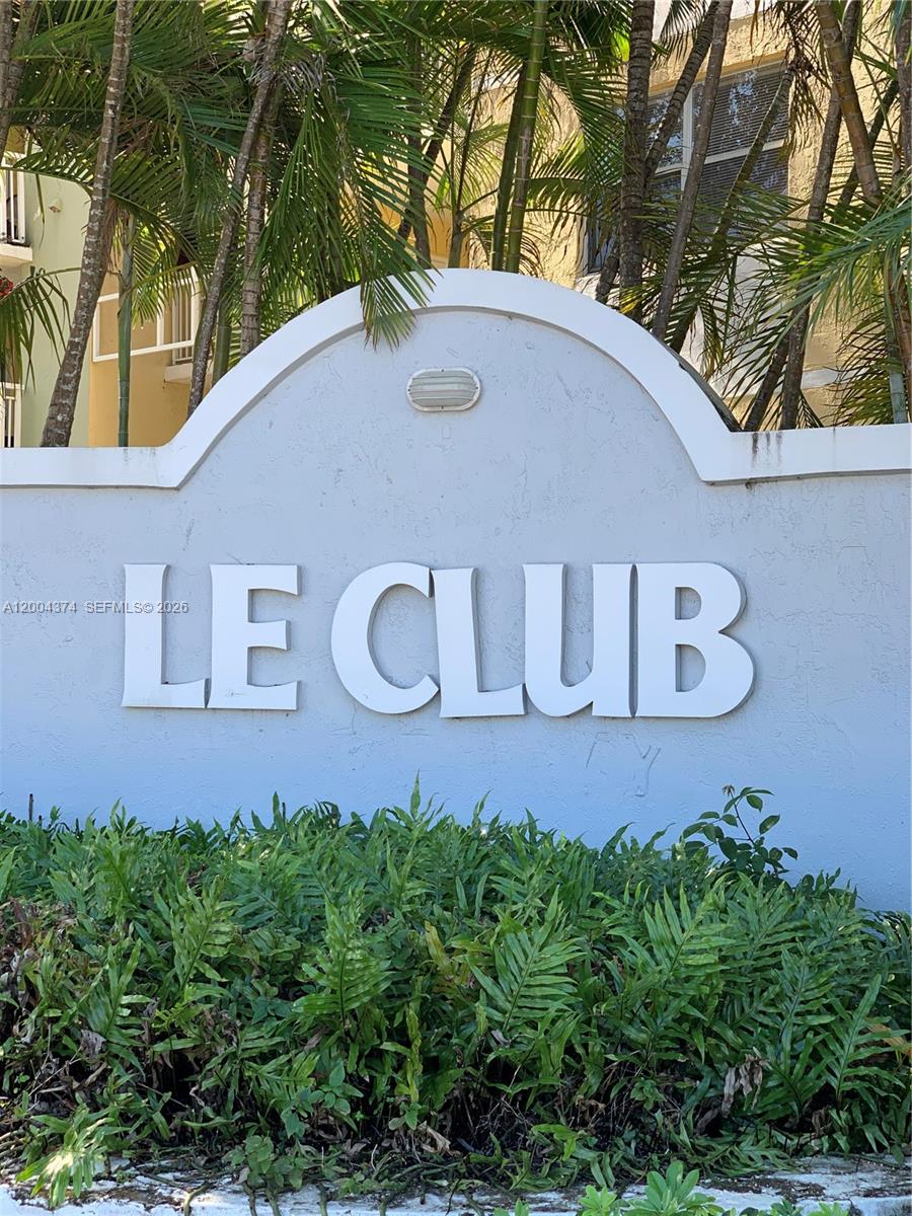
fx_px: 1827
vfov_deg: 36.8
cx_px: 456
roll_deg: -1.7
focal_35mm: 52
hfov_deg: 28.0
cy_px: 608
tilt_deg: +3.4
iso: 16
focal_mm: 6
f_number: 2.4
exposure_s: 1/199
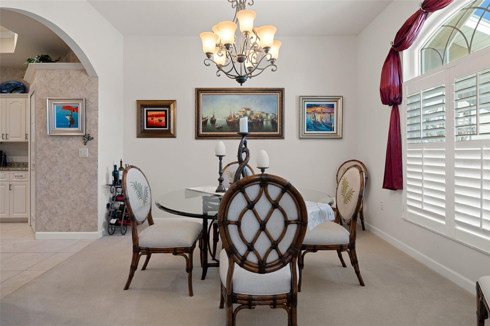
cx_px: 245
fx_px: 231
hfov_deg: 93.3
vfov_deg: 70.4
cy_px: 163
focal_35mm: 17
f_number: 8
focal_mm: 17
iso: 400
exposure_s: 1/2.5
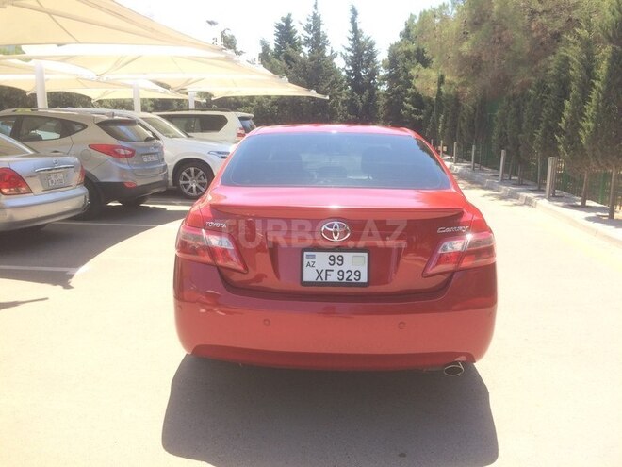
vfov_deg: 48.2
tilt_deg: -11.5
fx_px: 521
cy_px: 234
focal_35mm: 29
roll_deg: +2.6
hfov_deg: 61.7
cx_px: 311
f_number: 2.2
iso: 32
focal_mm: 4.15
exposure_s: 1/651
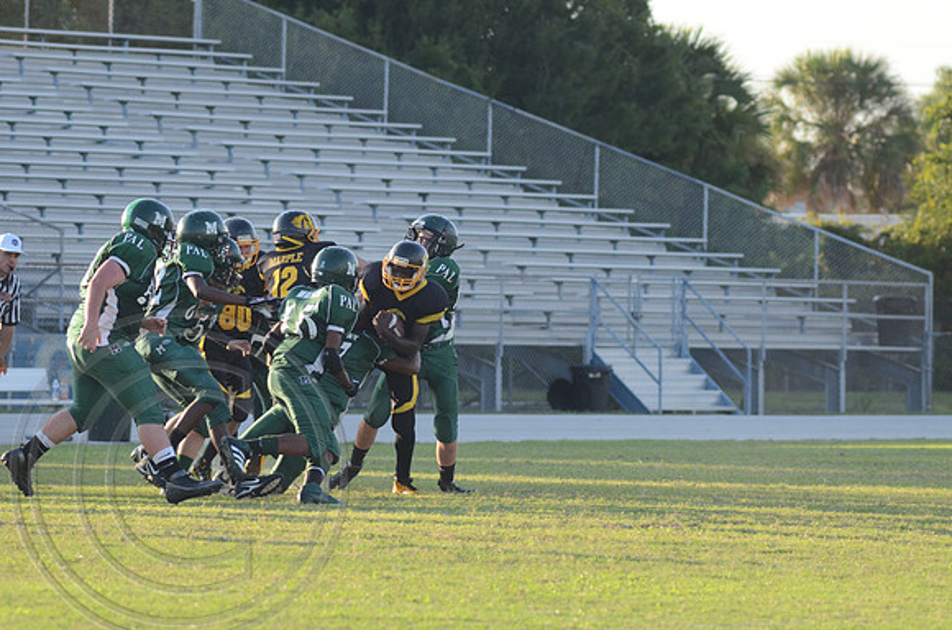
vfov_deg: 4.6
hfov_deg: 6.9
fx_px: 7916
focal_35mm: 300
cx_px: 476
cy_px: 315
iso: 800
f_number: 5.6
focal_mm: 200
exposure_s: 1/800
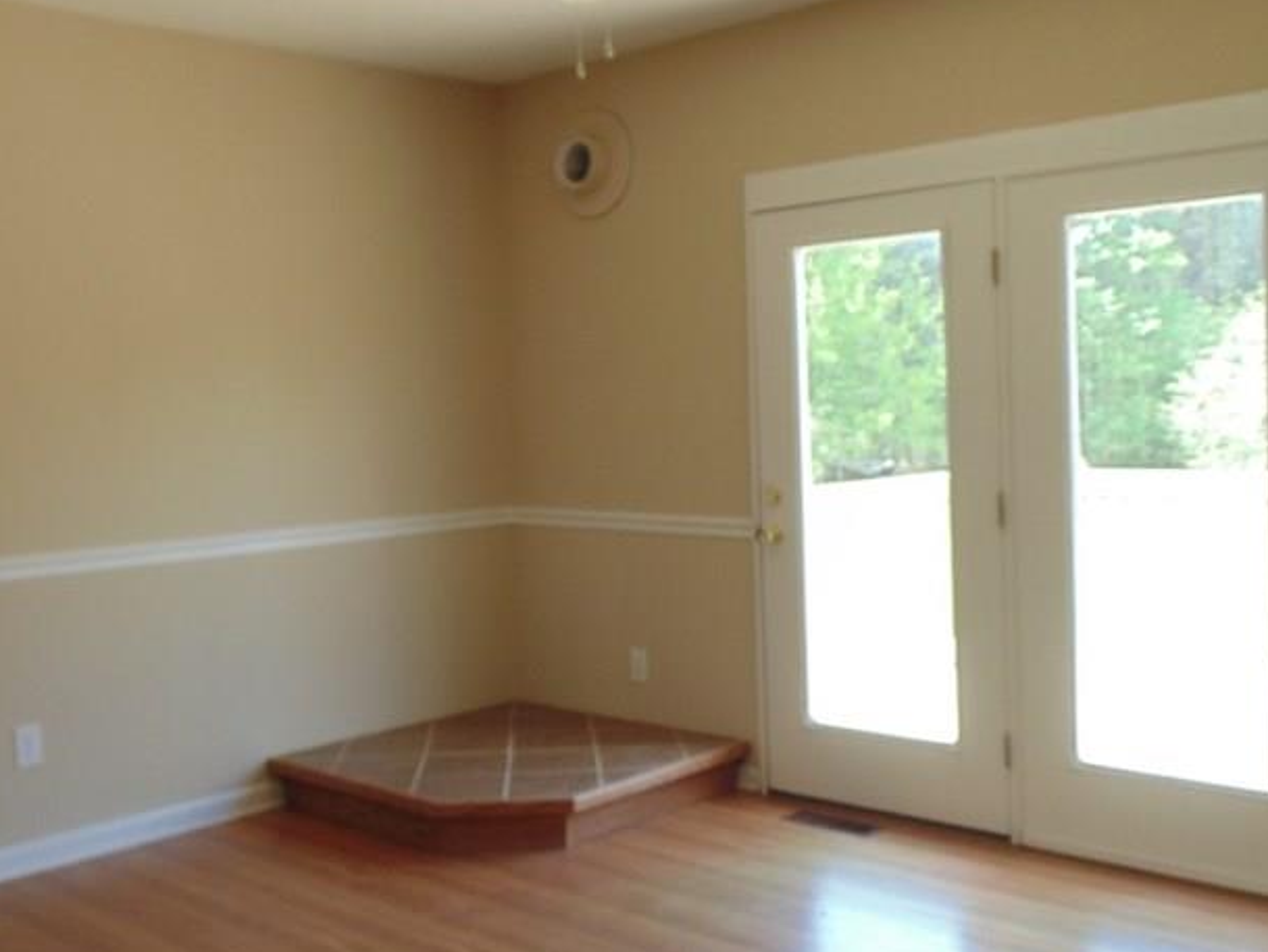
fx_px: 1356
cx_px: 546
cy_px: 446
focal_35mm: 37
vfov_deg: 38.7
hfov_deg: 50.0
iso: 80
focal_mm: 4
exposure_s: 1/60
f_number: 3.1
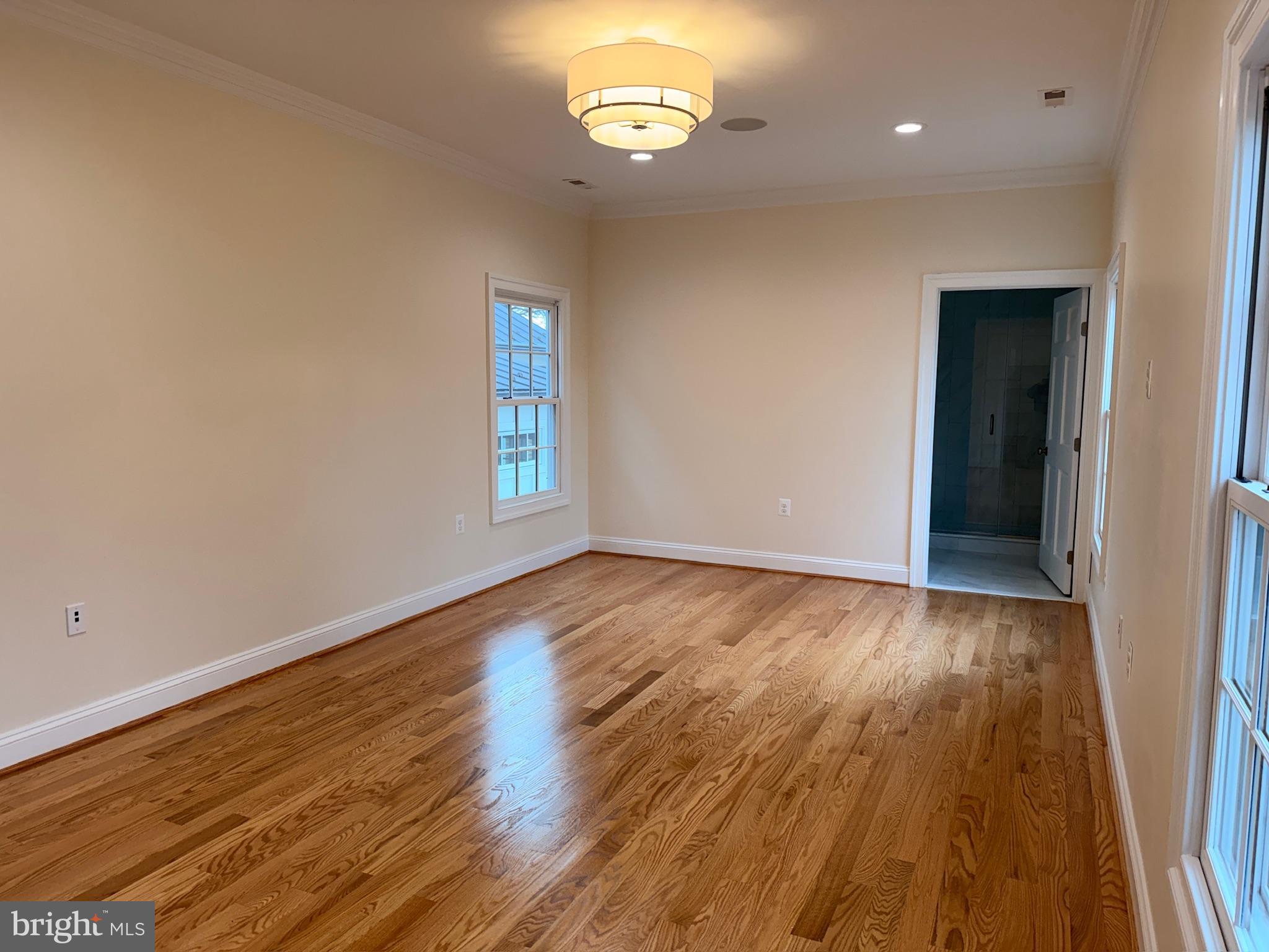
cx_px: 634
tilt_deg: -5.1
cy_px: 476
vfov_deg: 56.8
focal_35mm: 24
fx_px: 880
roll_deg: -0.9
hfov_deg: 71.6
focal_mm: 6.76
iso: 125
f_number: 1.78
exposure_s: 1/120
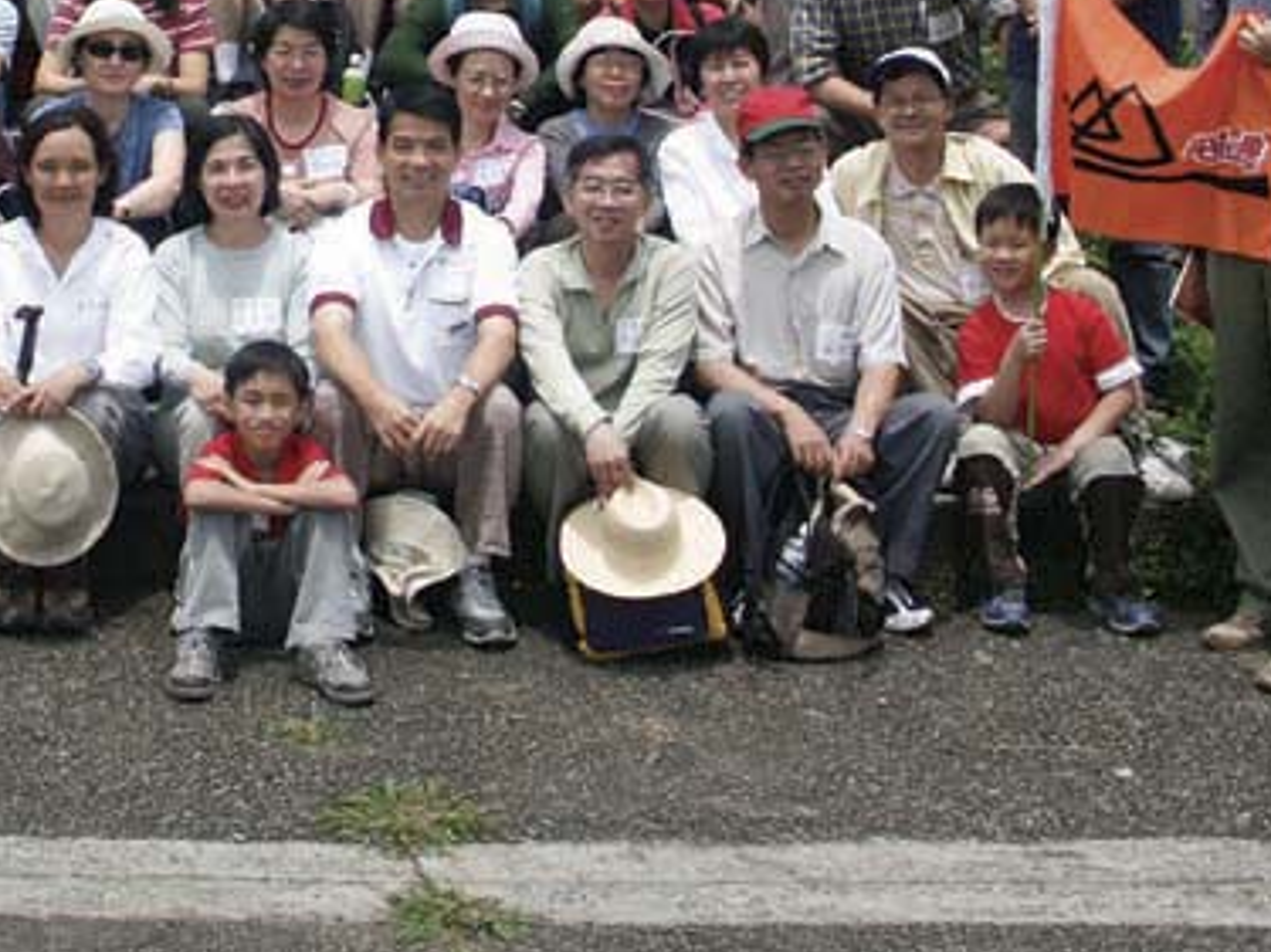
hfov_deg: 23.7
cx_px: 207
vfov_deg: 17.8
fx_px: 2973
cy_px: 41
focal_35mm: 81
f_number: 8
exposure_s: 1/250
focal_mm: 9.87
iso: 100
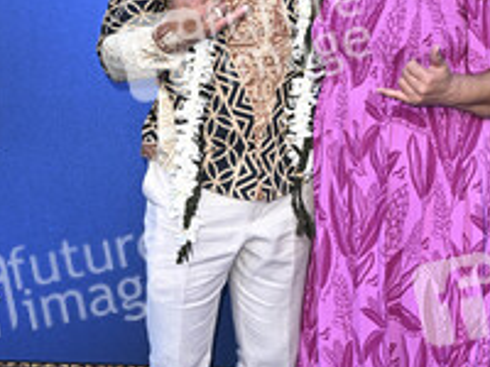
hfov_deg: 25.2
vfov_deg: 19.1
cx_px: 316
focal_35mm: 77
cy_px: 166
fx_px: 1090
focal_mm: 40
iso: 1000
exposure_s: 1/250
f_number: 6.3
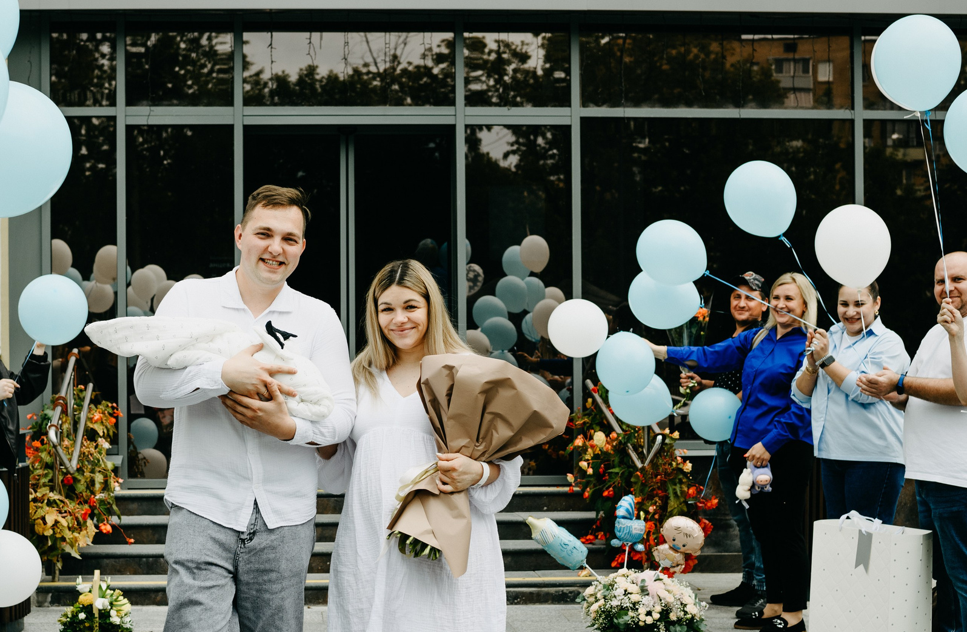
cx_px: 327
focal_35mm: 58
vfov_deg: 23.0
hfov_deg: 34.4
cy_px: 402
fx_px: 1548
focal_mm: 35
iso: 200
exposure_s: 1/800
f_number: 4
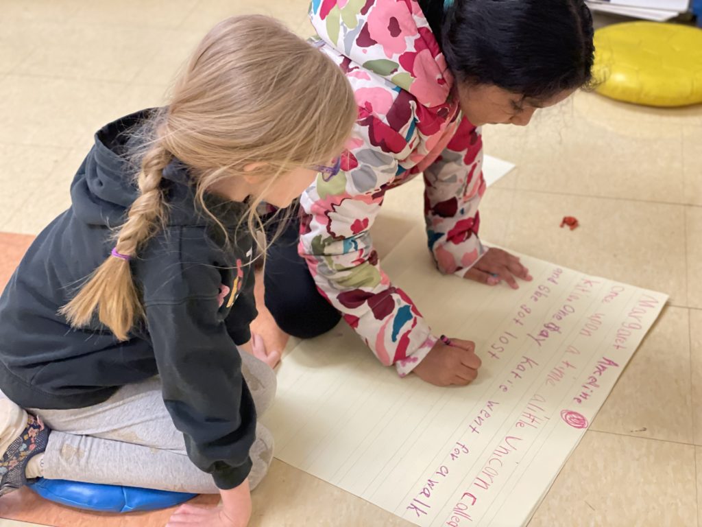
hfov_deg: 36.8
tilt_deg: -34.7
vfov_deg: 28.0
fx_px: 1055
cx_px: 351
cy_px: 264
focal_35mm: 52
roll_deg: +2.3
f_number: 2
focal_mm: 6
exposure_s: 1/40
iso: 160
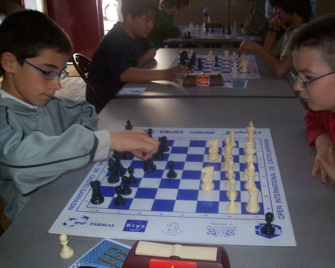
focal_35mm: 38
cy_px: 133
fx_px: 377
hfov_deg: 47.9
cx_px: 181
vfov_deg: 39.1
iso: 400
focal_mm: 6
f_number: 2.7
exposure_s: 1/64
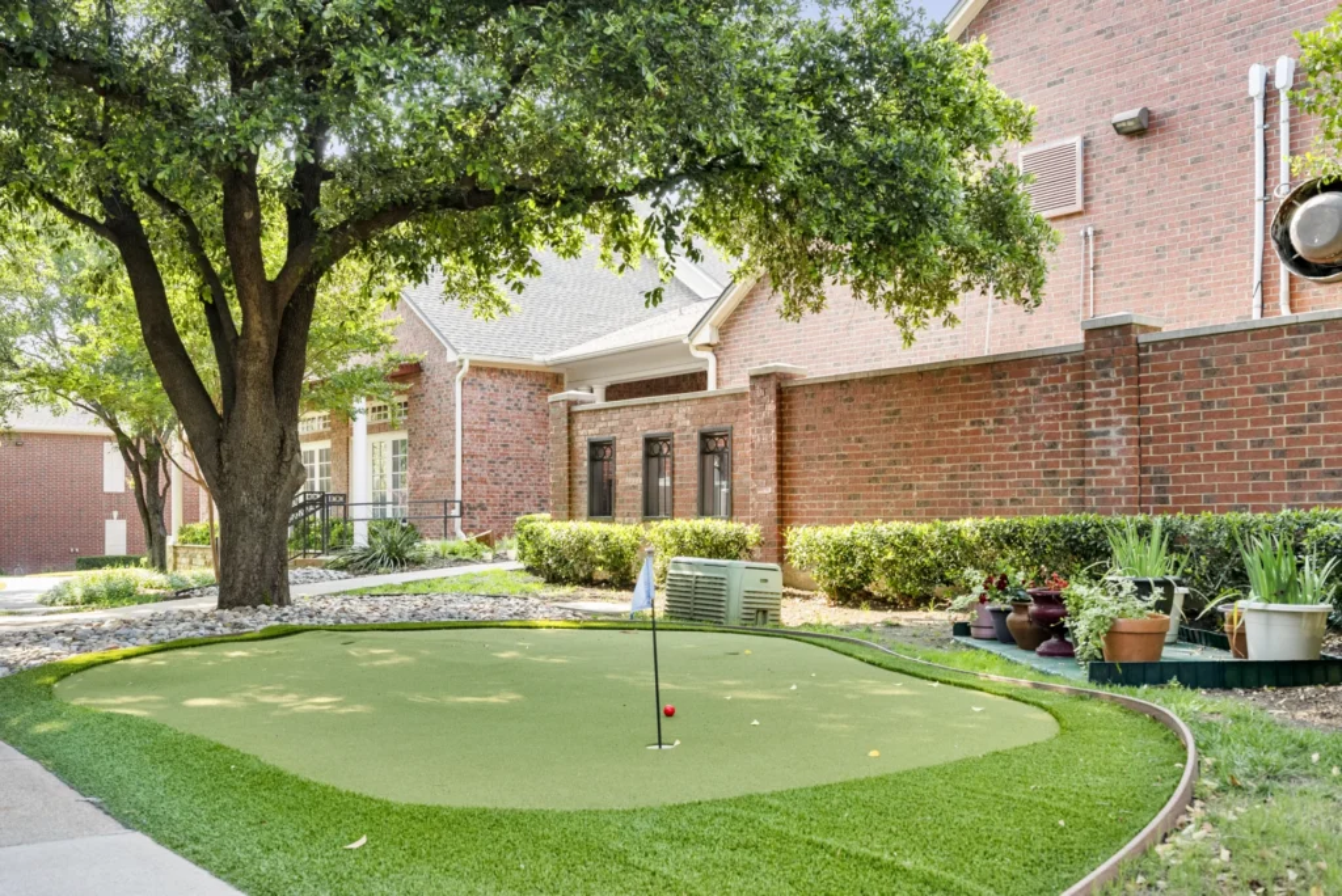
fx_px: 1194
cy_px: 448
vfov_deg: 41.2
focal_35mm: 32
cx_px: 671
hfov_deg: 58.7
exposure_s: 1/80
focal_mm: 32
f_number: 8
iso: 400
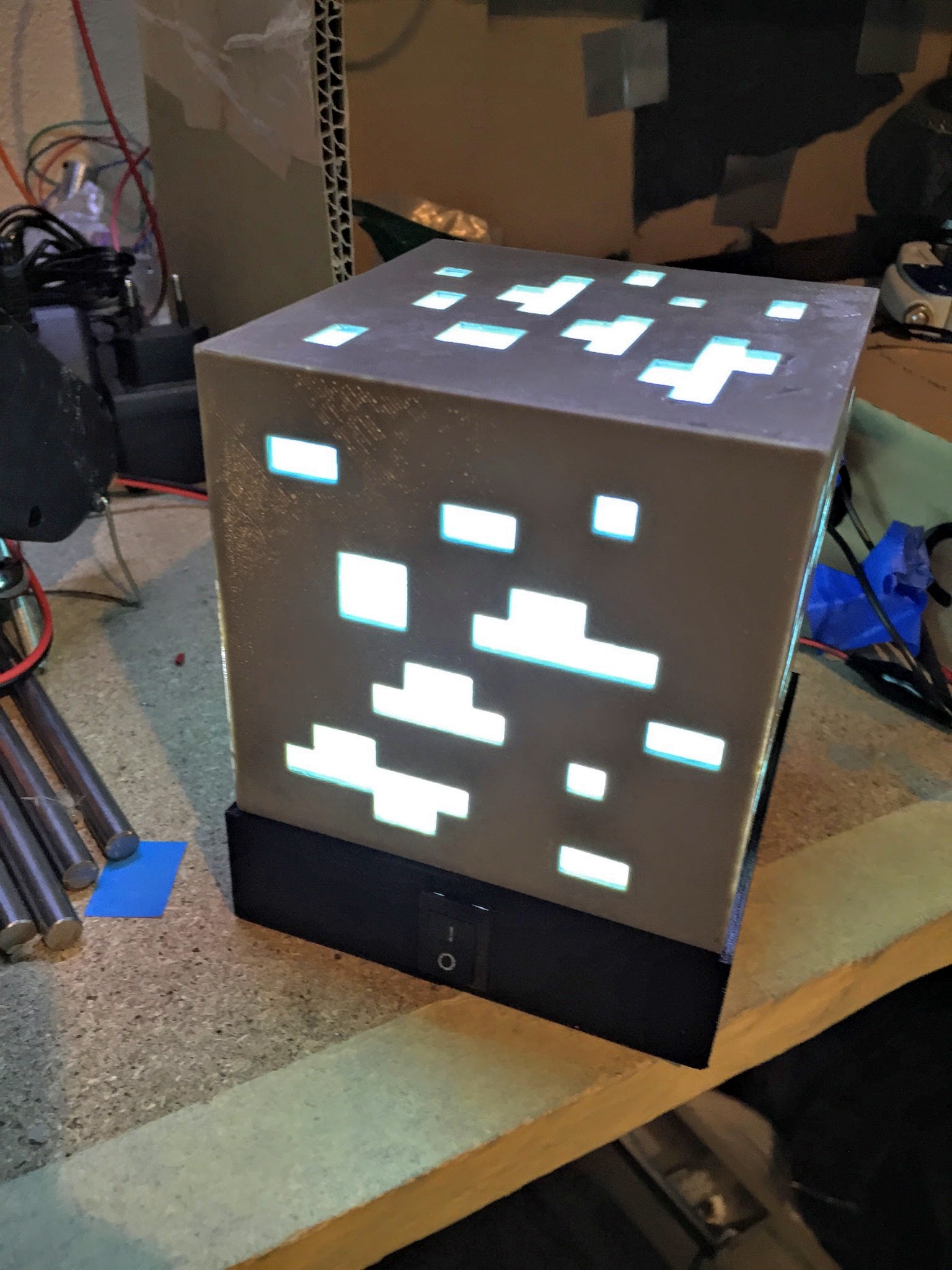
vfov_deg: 61.7
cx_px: 476
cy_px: 635
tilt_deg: -32.7
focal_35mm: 29
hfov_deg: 48.2
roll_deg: -3.9
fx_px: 1063
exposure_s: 1/33
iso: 100
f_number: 2.2
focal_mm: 4.15
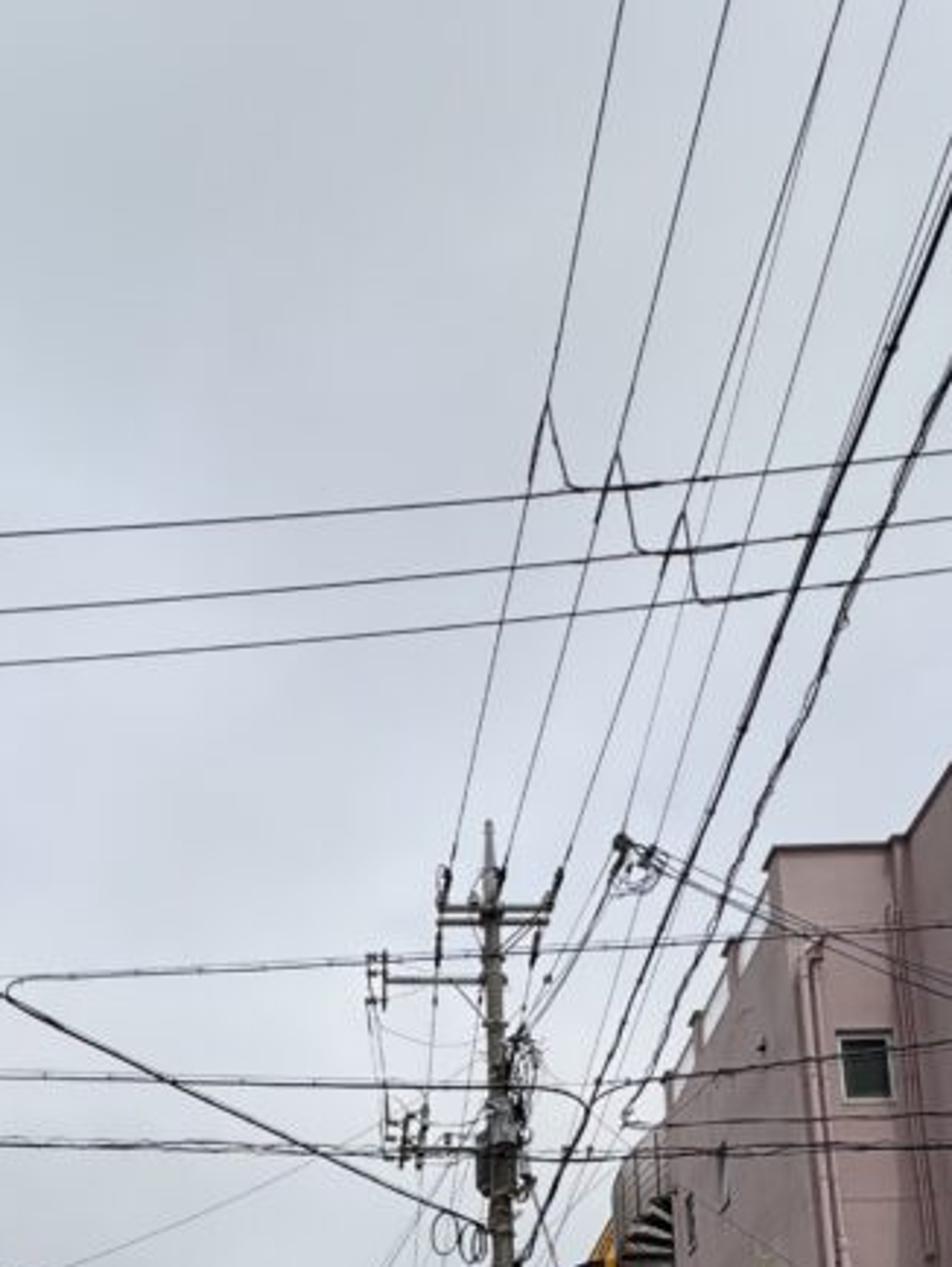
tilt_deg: +12.3
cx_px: 321
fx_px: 1209
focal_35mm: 33
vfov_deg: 41.1
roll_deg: +0.1
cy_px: 1468
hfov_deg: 42.4
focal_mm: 2.22
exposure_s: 1/6135
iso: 50
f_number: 2.2
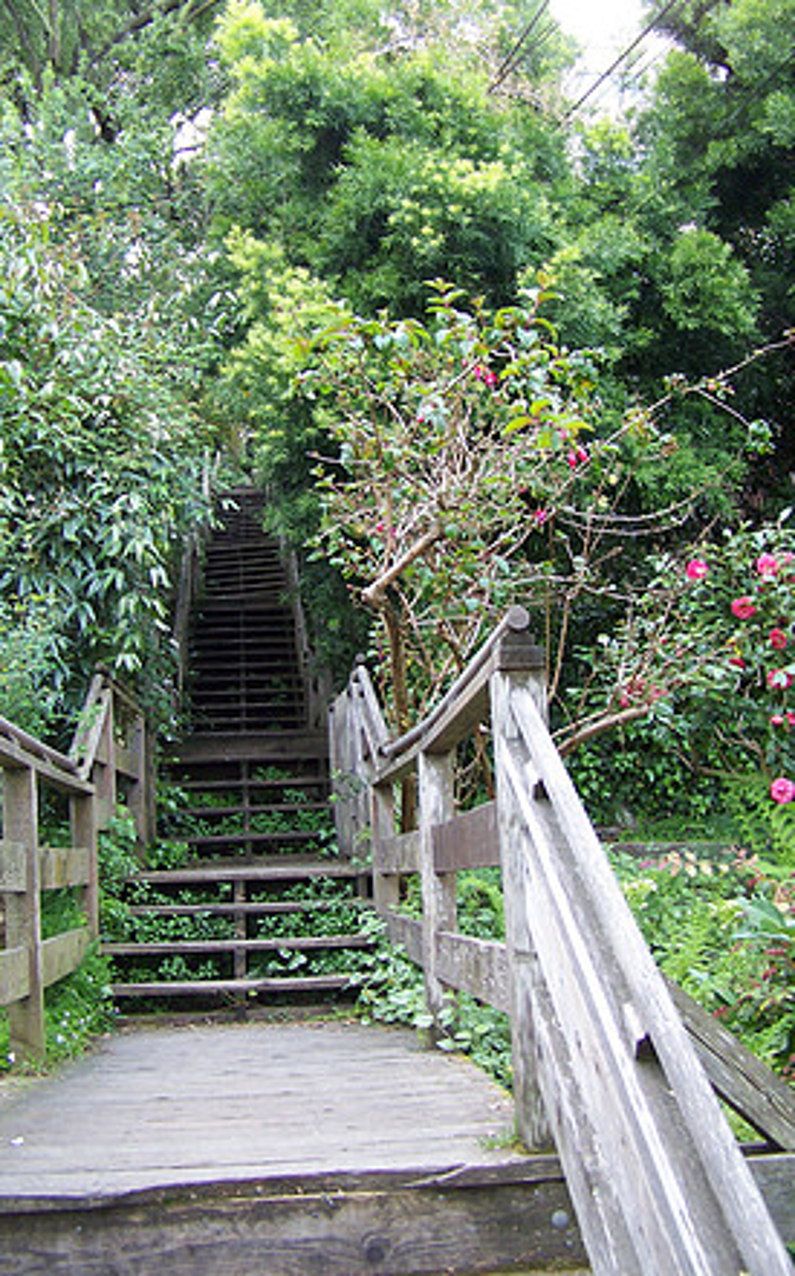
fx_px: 1354
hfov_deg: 32.7
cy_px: 628
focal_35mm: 39
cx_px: 396
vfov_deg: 50.4
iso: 80
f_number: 2.8
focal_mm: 5.85
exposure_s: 1/30
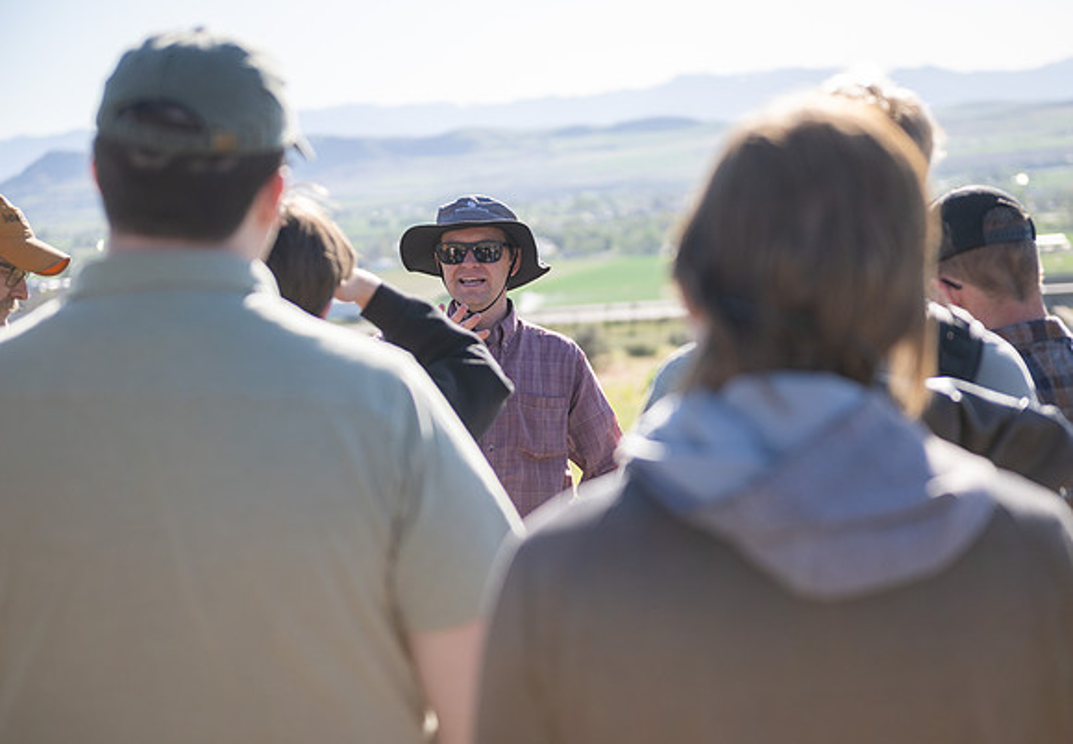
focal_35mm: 79
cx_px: 613
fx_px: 2382
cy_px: 408
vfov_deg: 17.7
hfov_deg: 25.4
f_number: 2.8
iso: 100
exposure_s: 1/1000
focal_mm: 70
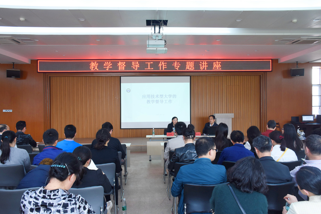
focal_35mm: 30
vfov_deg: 43.6
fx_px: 267
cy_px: 107
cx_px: 160
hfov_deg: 61.9
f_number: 5.6
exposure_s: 1/45
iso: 560
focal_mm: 20
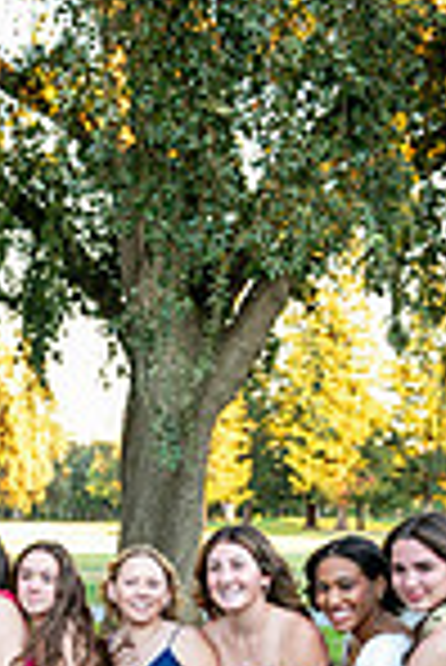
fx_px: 1353
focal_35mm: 73
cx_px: -32
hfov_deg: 18.1
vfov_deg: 27.0
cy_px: 554
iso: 1250
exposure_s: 1/400
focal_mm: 24
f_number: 2.8
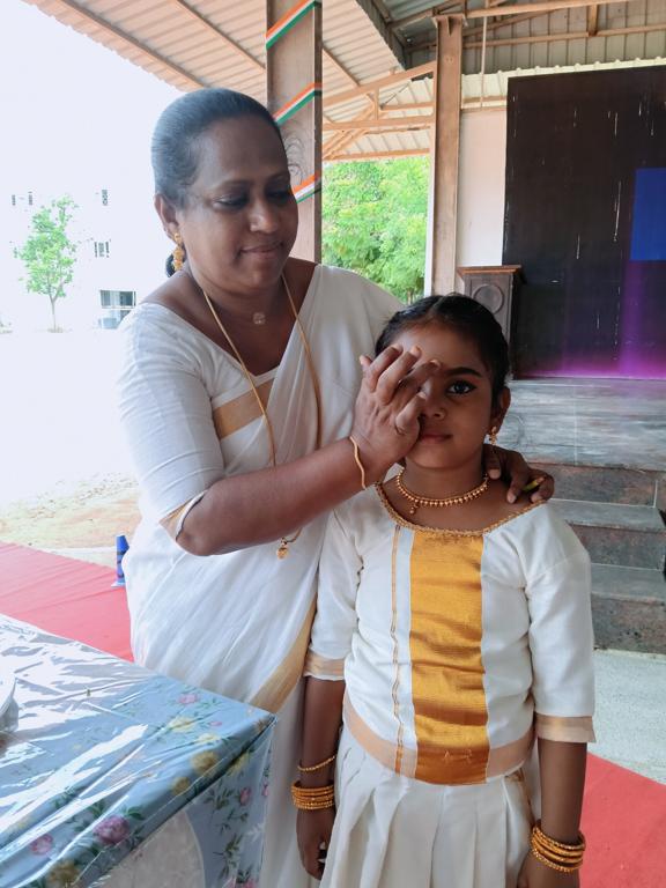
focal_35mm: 27
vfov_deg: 65.3
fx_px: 693
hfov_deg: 51.4
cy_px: 444
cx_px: 333
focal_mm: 3.98
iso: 125
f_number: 1.8
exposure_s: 1/100
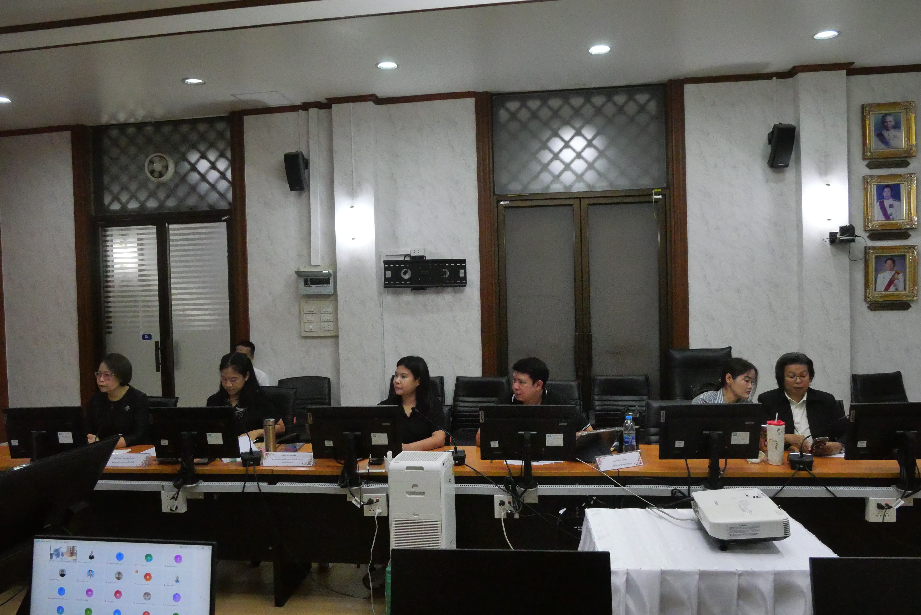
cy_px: 308
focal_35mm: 24
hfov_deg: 73.7
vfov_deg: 53.2
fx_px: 614
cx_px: 460
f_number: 5.6
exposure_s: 1/320
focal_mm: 12
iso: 6400
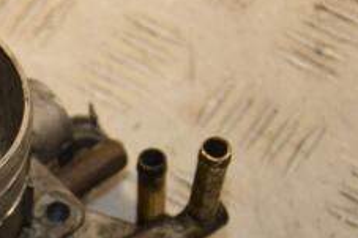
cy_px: 254
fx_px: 2444
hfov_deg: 8.3
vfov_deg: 5.6
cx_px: -85
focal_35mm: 246
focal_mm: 62
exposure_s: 1/200
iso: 800
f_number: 5.6
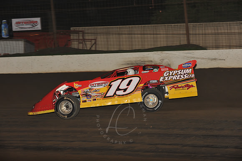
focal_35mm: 120
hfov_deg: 17.1
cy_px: 80
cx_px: 121
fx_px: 806
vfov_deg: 11.4
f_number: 7.1
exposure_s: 1/320
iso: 1000
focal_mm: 120
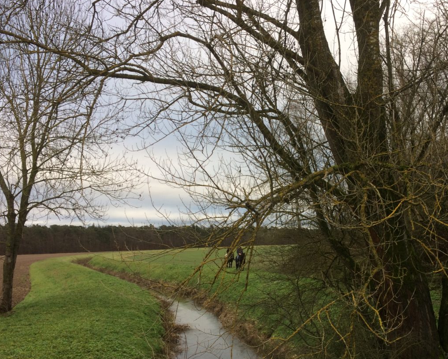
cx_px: 283
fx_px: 504
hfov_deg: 47.4
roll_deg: +2.9
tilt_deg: +2.5
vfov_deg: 39.0
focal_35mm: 38
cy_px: 213
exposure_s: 1/120
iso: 32
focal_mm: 4.15
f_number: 2.2
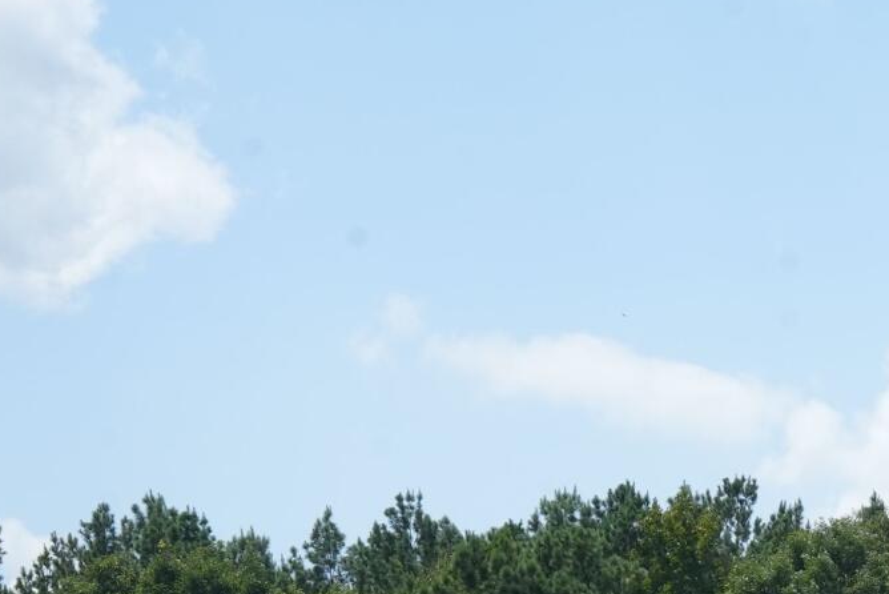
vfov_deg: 7.2
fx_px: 4546
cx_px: 1810
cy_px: 1189
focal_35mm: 184
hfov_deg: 10.3
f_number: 16
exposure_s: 1/160
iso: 320
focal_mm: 41
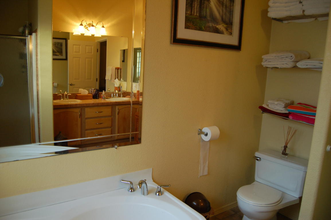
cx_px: 166
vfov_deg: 47.9
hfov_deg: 67.4
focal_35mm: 27
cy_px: 110
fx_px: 248
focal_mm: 18
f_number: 4
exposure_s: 1/60
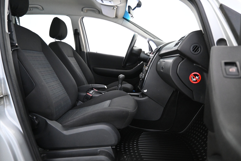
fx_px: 161
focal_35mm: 24
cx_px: 120
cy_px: 80
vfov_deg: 53.1
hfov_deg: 73.7
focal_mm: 16
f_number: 3.5
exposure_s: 1/25
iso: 4000
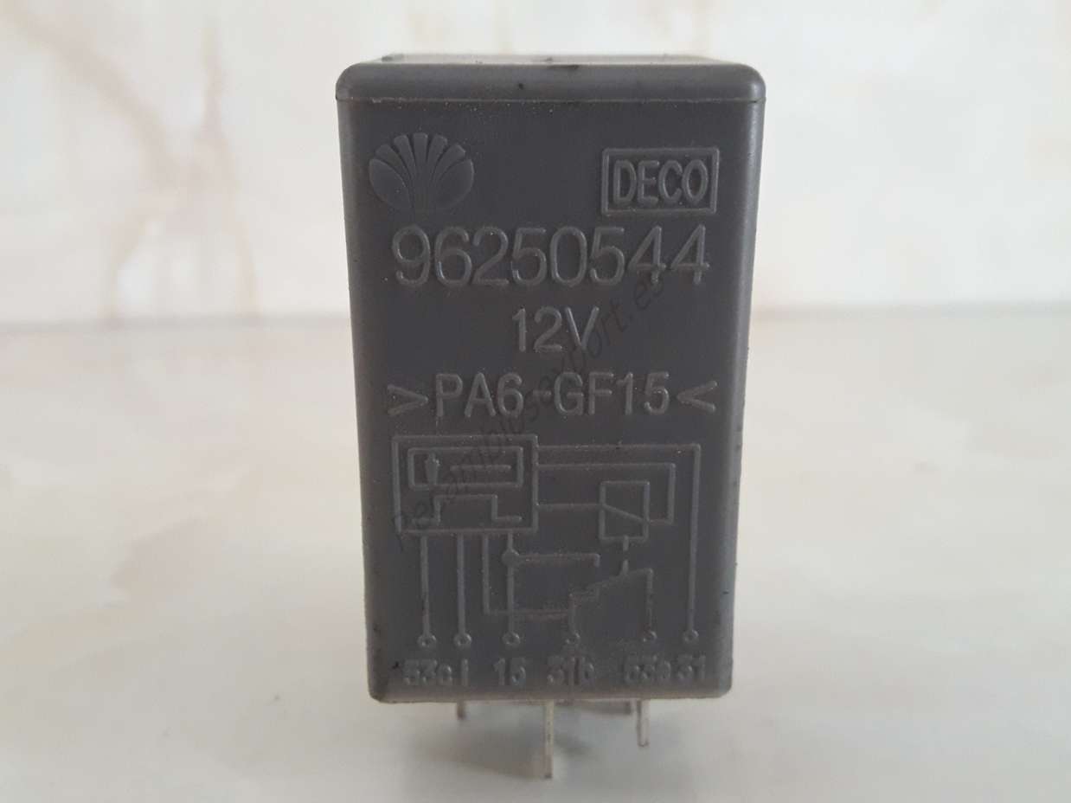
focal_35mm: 28
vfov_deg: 49.7
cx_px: 536
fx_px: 866
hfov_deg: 63.5
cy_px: 402
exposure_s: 1/20
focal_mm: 3.7
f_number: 1.9
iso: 160
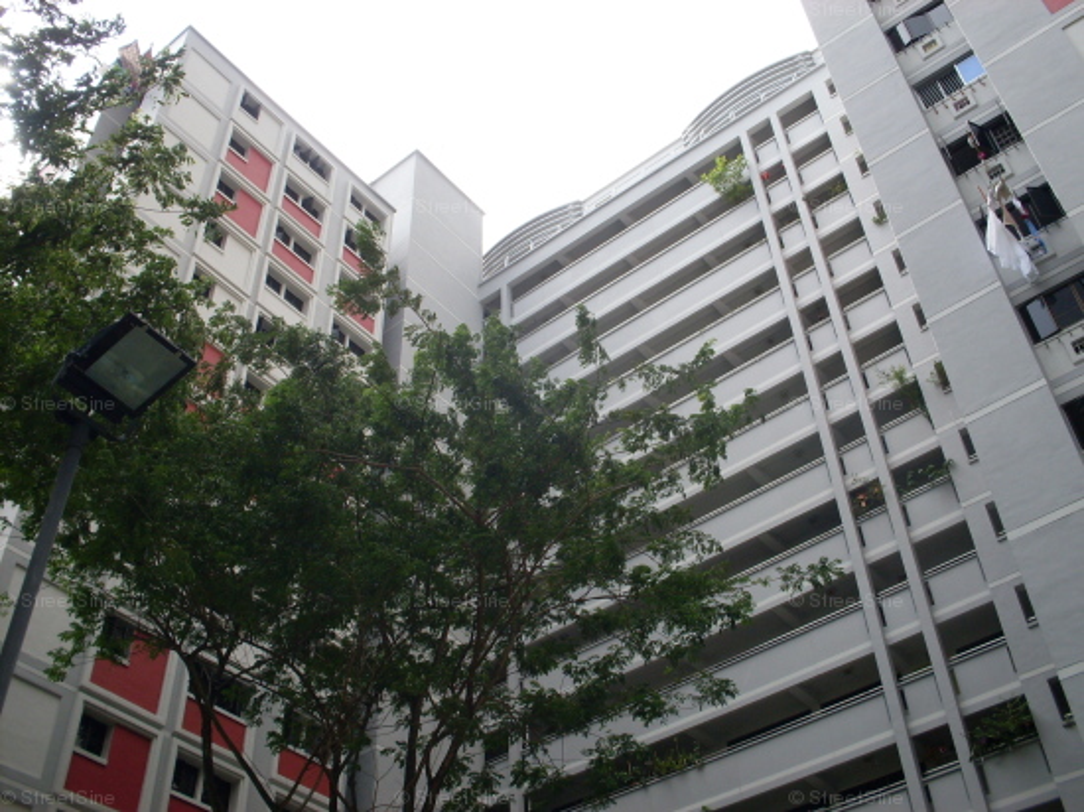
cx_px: 542
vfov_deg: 37.7
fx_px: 1189
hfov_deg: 49.0
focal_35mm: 38
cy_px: 406
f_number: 8.4
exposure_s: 1/125
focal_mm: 6.3
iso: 80
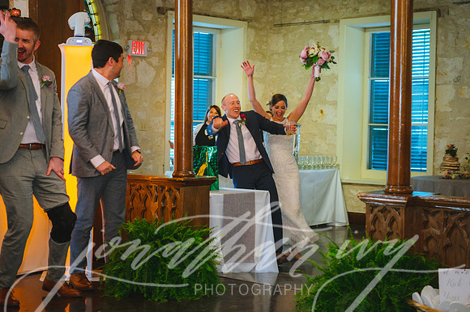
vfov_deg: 19.4
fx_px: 913
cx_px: 235
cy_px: 156
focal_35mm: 70
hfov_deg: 28.9
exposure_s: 1/80
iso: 1600
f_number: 2.8
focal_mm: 70
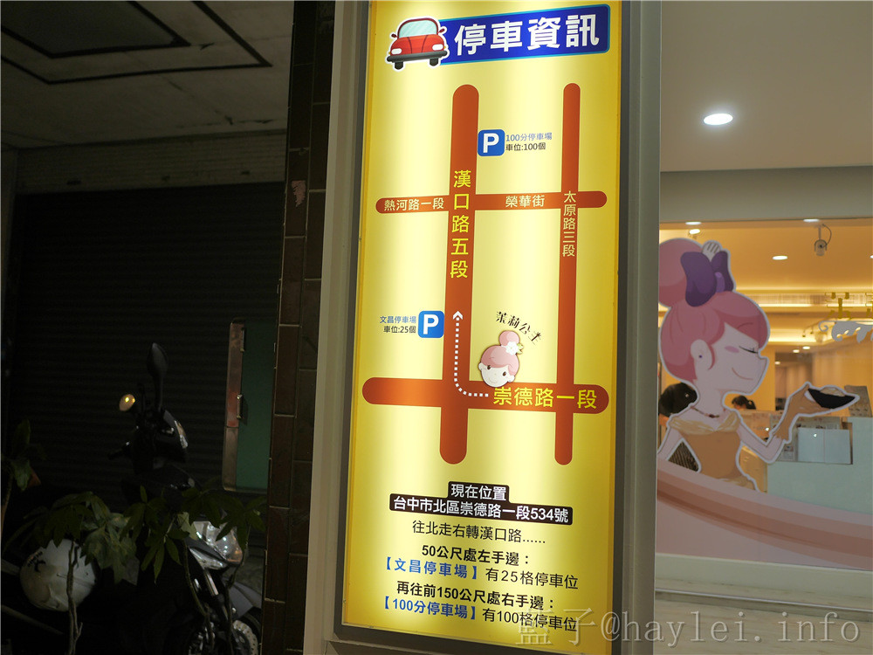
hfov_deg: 60.0
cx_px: 436
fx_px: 757
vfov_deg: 46.8
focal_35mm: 30
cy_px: 328
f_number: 2.2
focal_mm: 15
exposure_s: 1/200
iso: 200
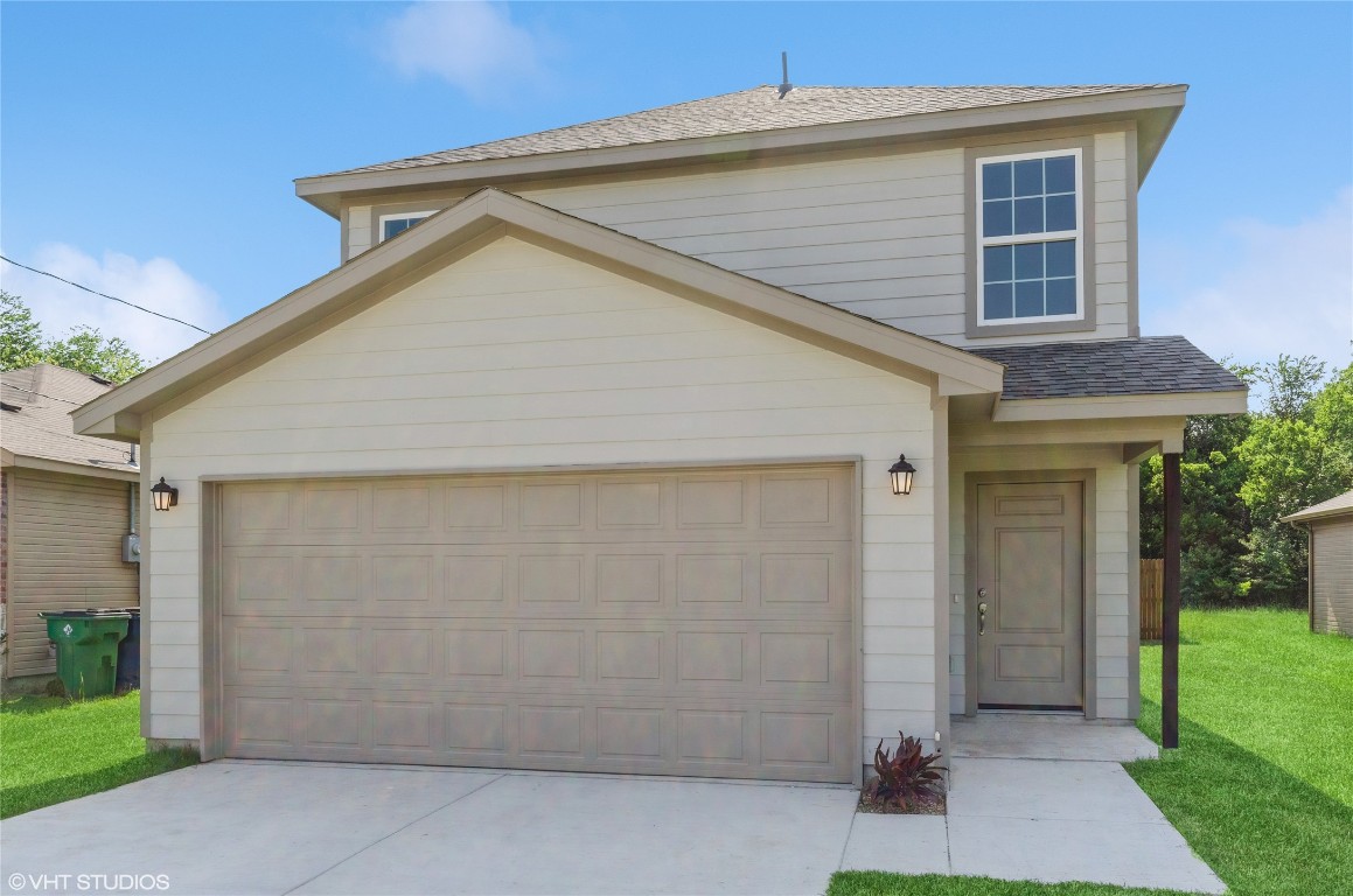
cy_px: 448
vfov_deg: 47.7
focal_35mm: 27
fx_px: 1013
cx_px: 676
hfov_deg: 67.5
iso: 100
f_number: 8
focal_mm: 18
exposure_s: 1/250
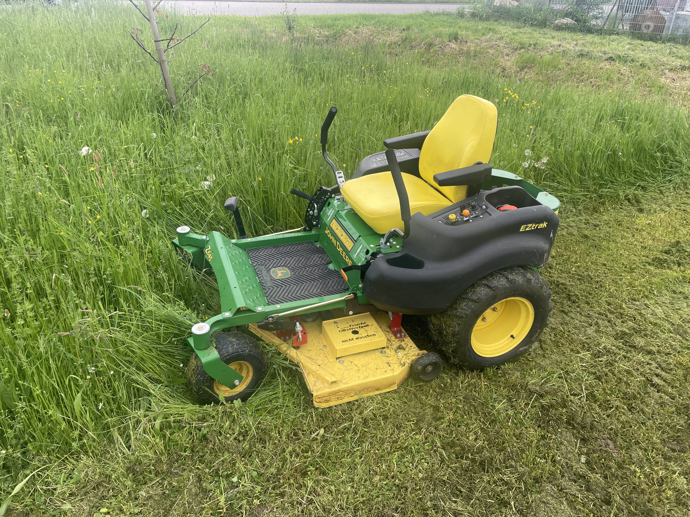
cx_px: 345
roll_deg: -2.4
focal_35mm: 26
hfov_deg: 67.3
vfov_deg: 53.1
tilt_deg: -27.7
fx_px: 518
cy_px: 258
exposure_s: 1/231
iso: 32
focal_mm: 4.2
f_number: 1.6
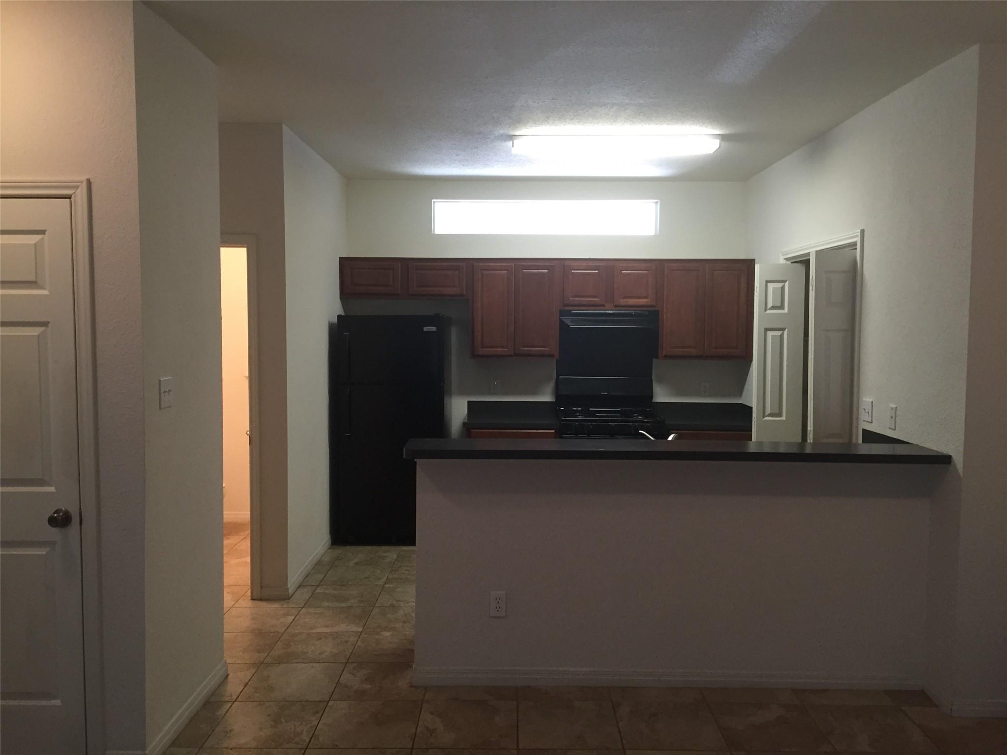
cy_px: 378
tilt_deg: -4.1
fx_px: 844
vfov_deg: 48.2
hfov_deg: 61.7
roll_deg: -0.4
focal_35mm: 29
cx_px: 504
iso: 125
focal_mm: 4.15
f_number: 2.2
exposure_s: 1/30
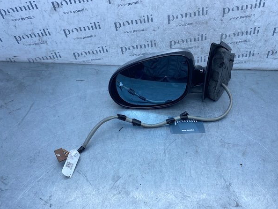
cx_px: 148
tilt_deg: -47.5
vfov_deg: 49.8
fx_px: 225
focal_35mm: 28
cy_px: 109
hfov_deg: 63.4
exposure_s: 1/877
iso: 32
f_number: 1.8
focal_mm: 4.25
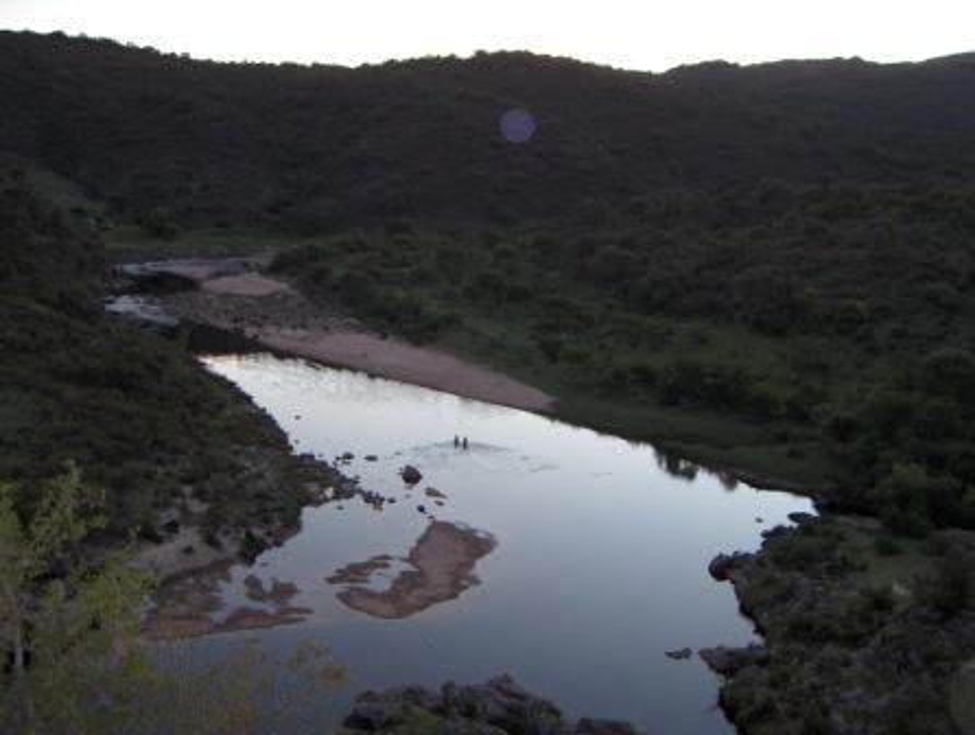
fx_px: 1100
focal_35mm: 39
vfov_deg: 36.9
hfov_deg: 47.8
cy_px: 368
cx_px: 488
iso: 200
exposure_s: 1/60
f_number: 2.8
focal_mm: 8
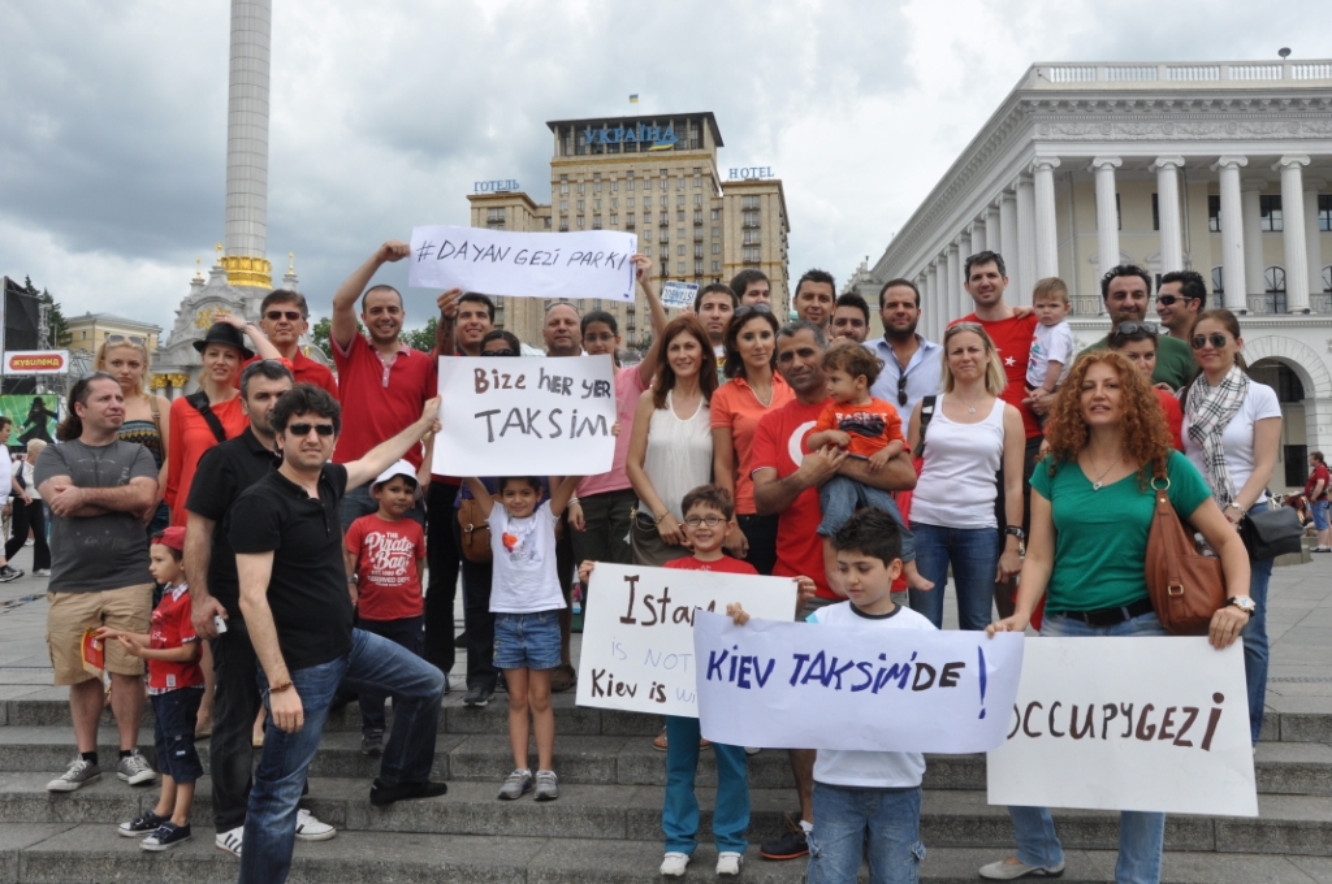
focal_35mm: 32
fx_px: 1164
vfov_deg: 41.6
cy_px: 442
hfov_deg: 59.6
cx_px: 666
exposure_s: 1/400
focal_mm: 21
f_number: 10
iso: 500
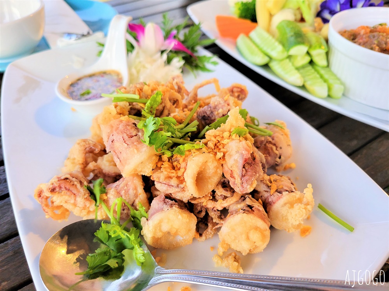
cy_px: 146
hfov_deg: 67.3
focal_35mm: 26
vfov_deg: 53.1
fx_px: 292
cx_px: 194
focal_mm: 5.4
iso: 200
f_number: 1.8
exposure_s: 1/100
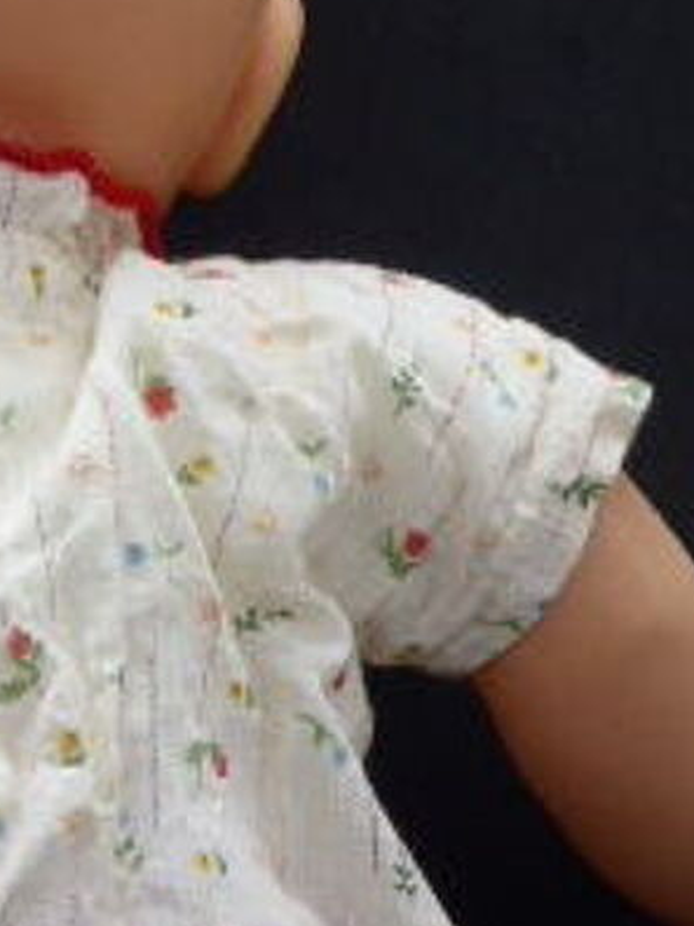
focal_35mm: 135
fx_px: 3611
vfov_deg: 14.5
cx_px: -159
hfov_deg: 10.8
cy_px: 777
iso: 200
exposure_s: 1/60
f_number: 3.9
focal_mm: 6.9
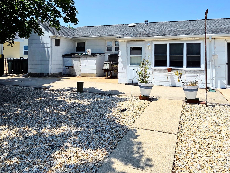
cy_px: 56
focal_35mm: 25
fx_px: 166
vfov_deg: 53.7
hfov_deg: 69.1
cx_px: 131
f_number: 2.2
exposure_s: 1/2882
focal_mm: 2.2
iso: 50
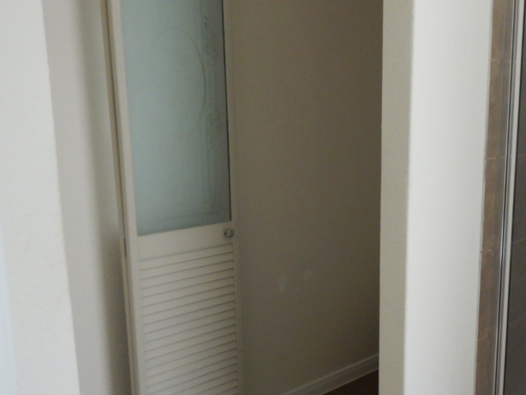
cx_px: 447
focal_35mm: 43
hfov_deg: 41.3
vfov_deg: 33.5
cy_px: 238
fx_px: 653
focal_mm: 4.3
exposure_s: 1/30
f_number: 2.8
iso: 360
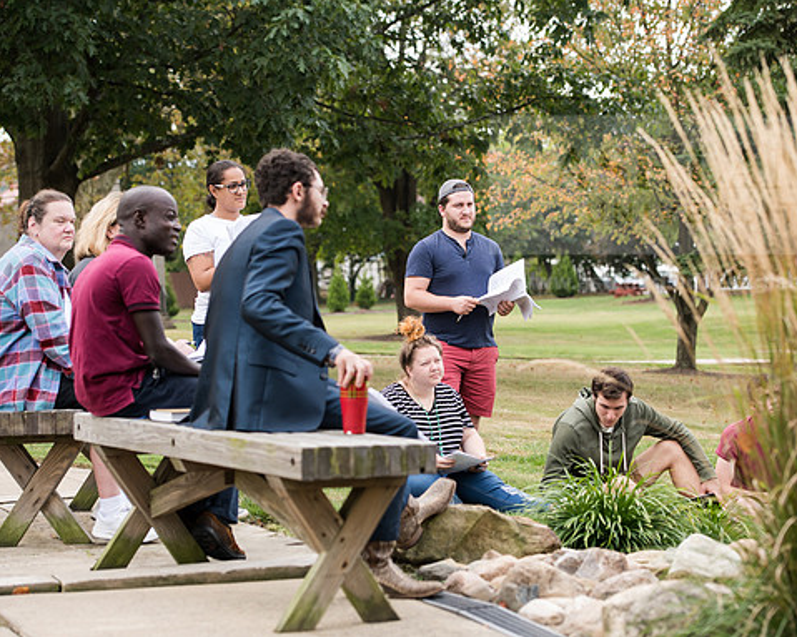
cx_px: 439
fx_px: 2146
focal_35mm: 91
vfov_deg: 16.9
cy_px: 317
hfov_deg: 21.0
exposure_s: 1/400
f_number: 4
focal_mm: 80
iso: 250
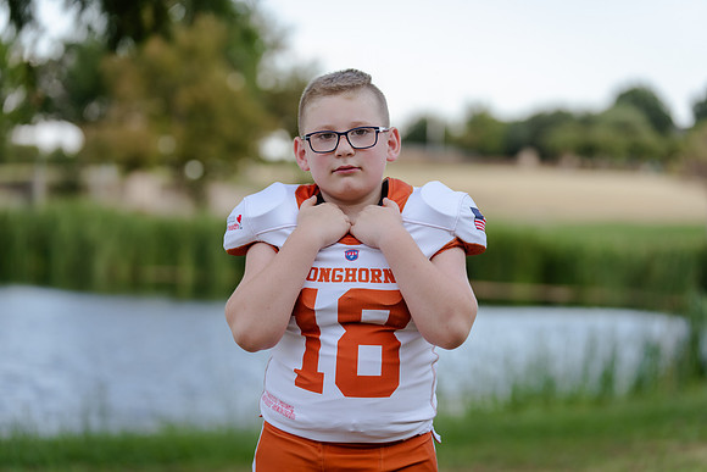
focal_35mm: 103
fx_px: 2023
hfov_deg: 19.8
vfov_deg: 13.3
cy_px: 236
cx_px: 354
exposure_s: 1/320
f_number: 3.2
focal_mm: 103
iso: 125
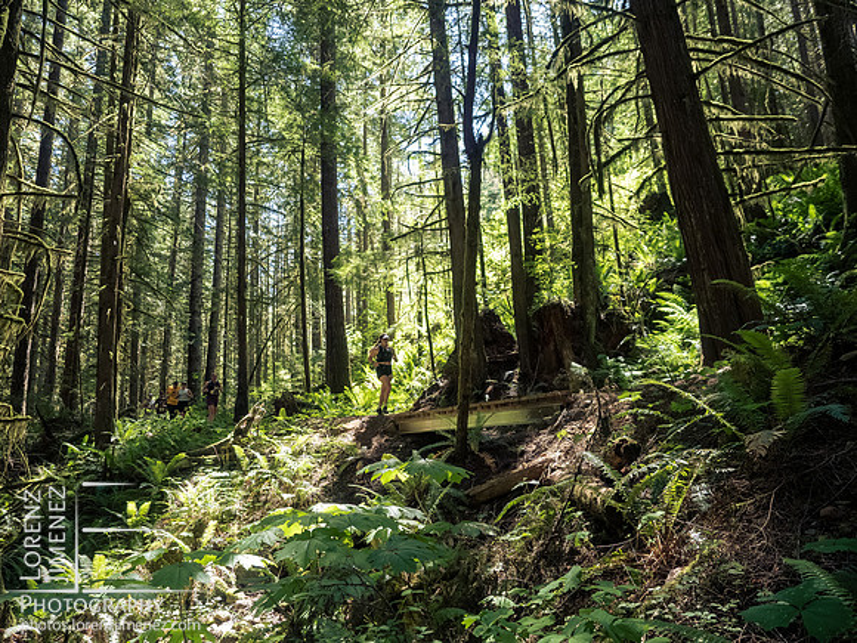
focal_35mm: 24
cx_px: 428
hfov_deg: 71.6
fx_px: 594
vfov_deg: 56.8
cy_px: 322
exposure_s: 1/1000
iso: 2000
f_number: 2.8
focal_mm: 12
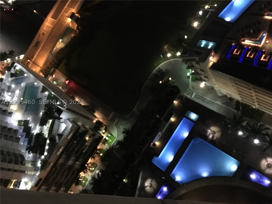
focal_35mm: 29
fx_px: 228
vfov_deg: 48.2
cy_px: 102
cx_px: 136
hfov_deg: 61.7
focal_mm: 4.15
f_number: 2.2
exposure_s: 1/15
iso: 1250
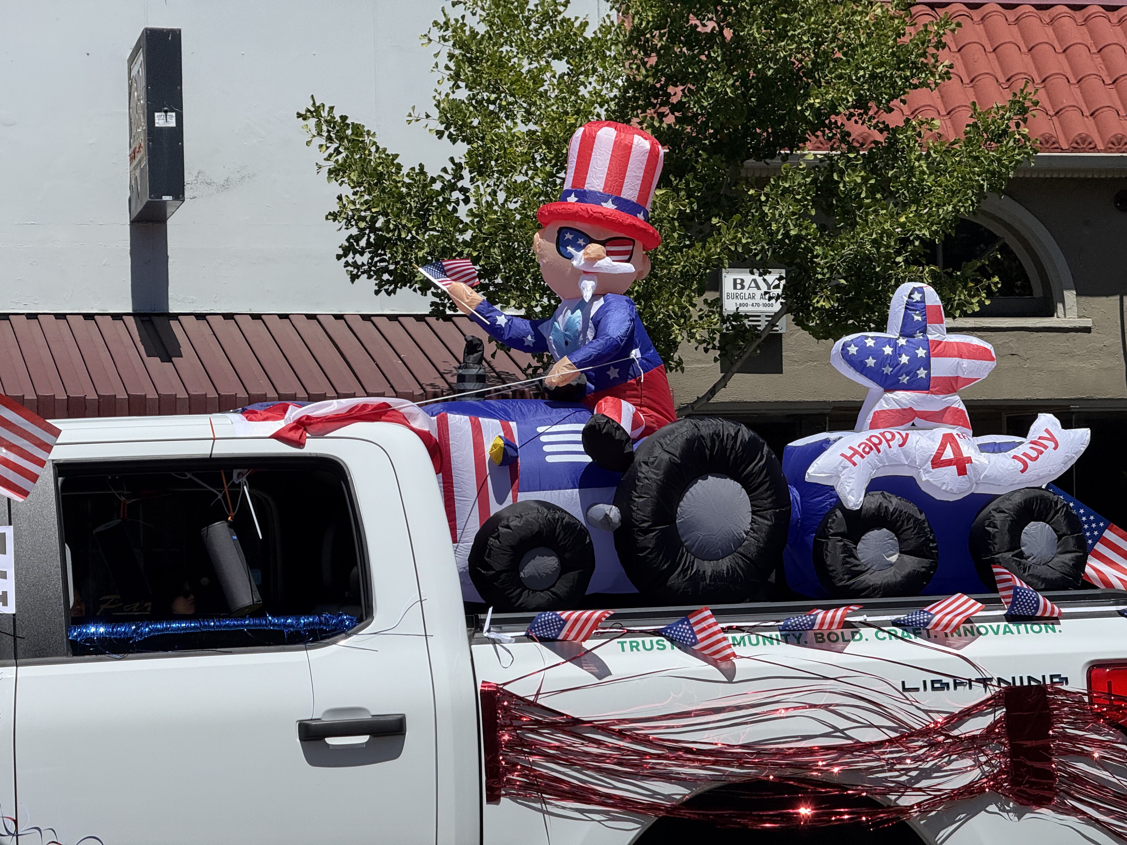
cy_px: 422
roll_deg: +0.4
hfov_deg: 16.4
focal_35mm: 120
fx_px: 3907
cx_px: 564
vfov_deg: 12.3
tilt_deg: +1.9
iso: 64
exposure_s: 1/2525
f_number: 2.8
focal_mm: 15.66
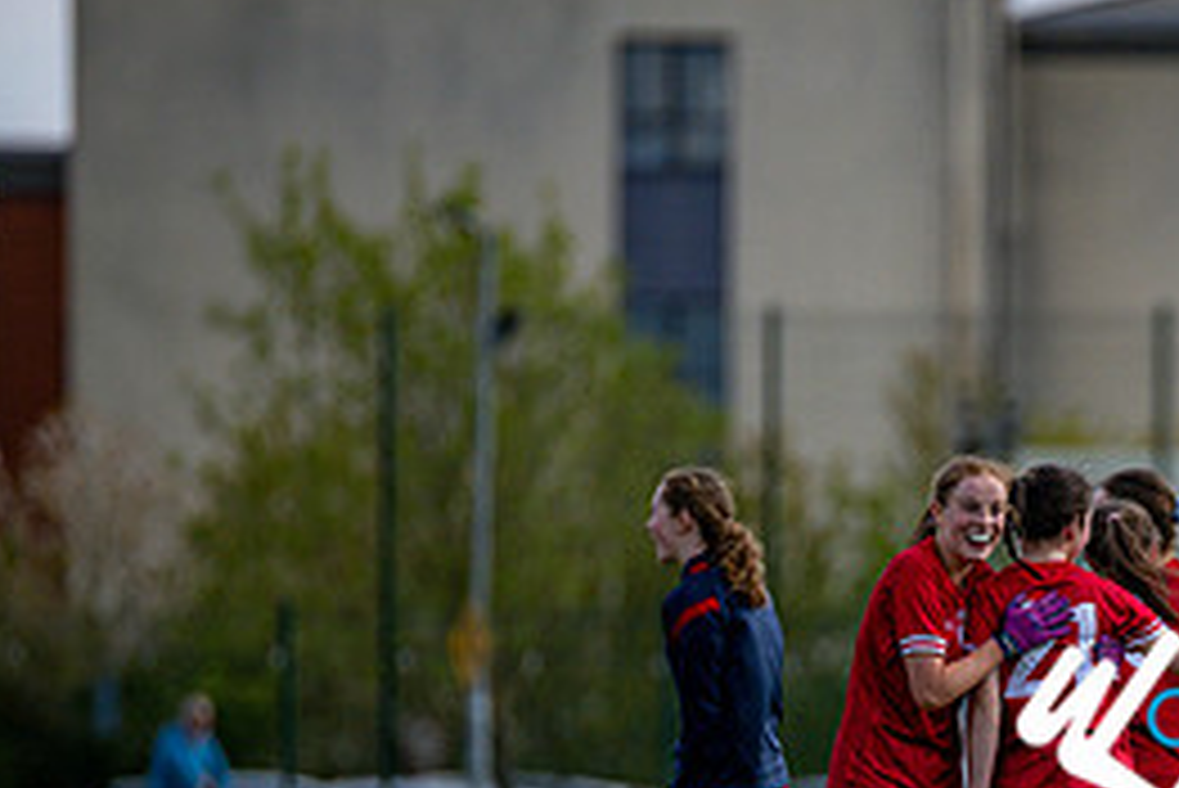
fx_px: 21790
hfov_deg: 3.1
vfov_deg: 2.1
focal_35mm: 665
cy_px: 817
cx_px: 1174
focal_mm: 300
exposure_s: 1/6400
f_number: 2.8
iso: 320
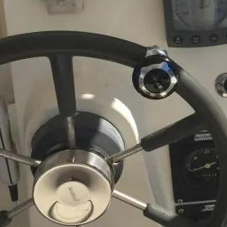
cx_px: 219
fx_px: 549
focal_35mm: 74
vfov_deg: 23.3
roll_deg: +1.6
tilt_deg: -27.6
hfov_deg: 22.6
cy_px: 92
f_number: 2.2
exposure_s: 1/1721
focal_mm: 4.15
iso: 32
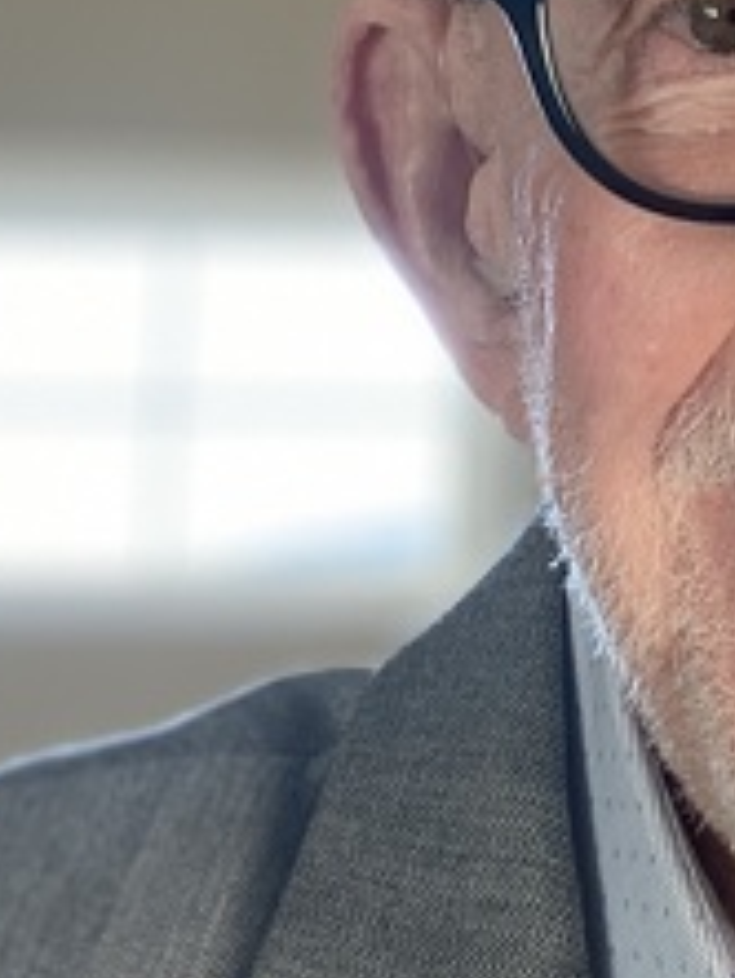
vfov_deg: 19.9
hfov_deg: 15.2
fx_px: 2687
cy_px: -31
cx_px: 812
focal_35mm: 95
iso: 100
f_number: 2.2
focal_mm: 2.71
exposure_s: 1/120
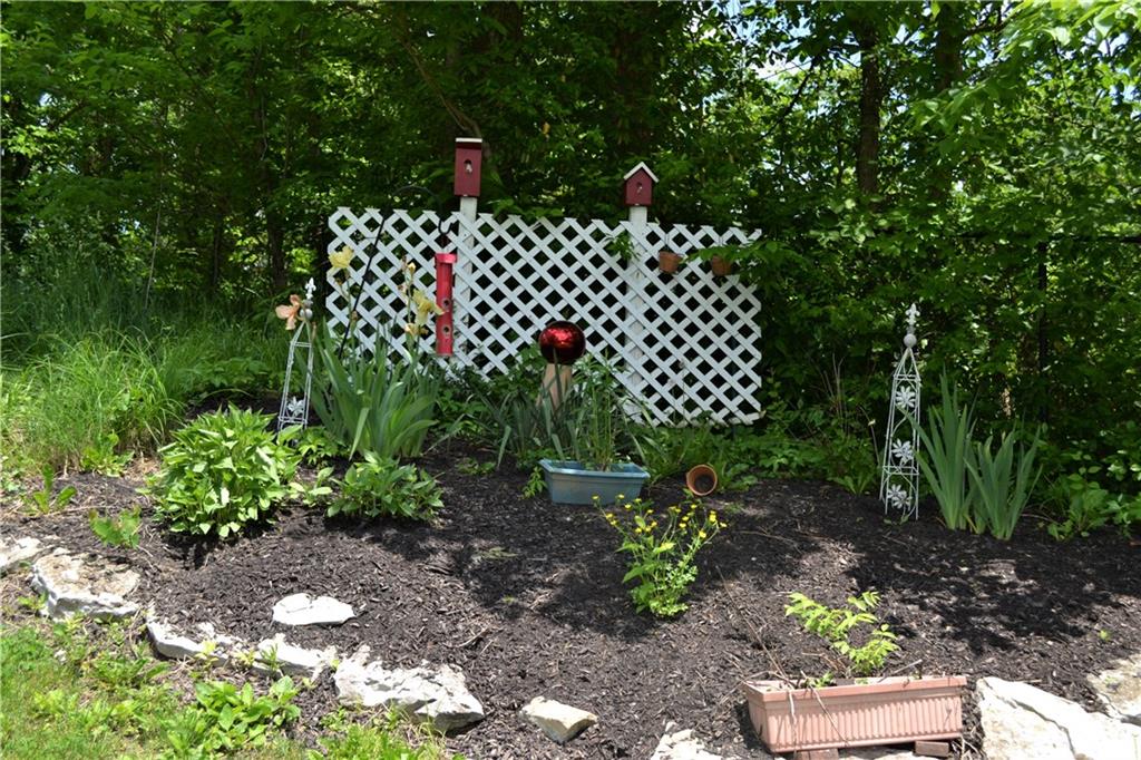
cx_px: 570
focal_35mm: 36
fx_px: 1141
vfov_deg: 36.8
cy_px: 380
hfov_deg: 53.1
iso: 100
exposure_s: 1/200
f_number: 5.6
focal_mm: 24
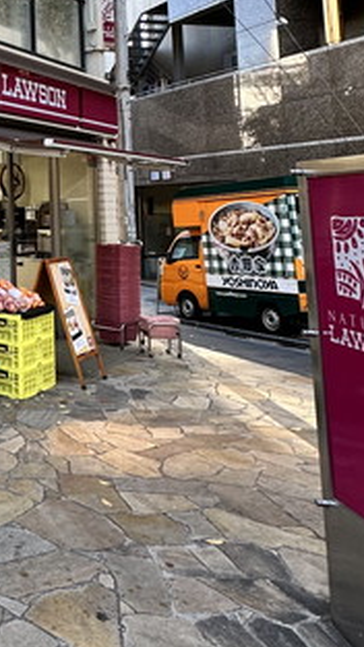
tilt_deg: +6.4
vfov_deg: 49.0
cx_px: -165
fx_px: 669
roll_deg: -0.9
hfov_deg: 24.5
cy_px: 141
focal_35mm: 39
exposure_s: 1/100
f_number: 2.2
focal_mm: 2.22
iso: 64
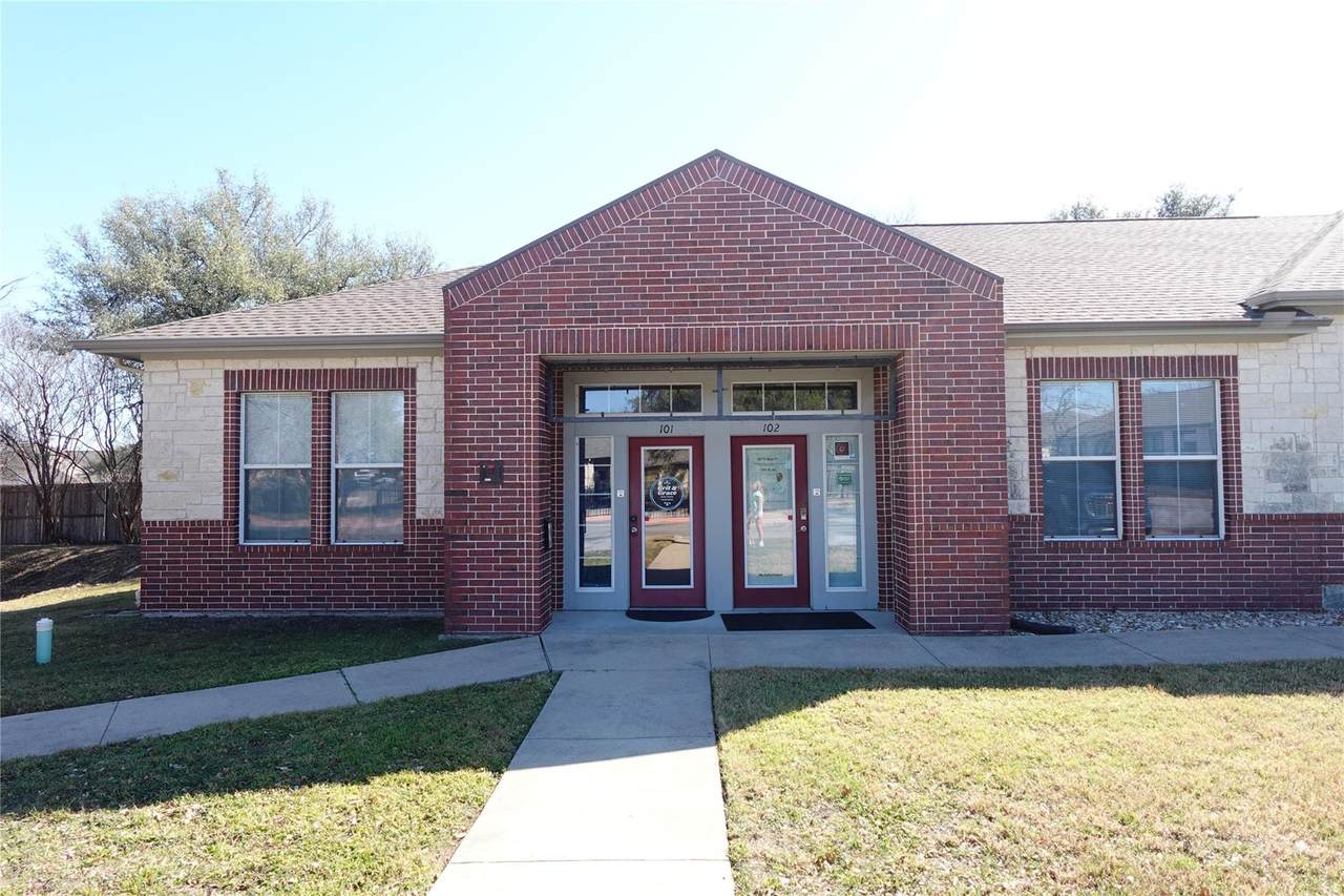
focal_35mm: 20
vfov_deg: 61.9
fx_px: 747
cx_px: 672
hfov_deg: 84.0
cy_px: 448
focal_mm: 7.6
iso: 125
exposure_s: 1/1000
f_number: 2
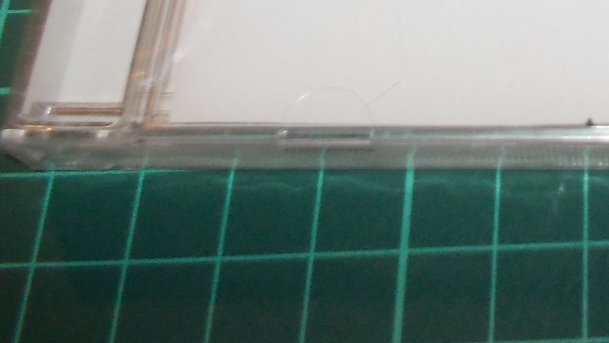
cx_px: 685
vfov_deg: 14.8
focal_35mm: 75
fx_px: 1211
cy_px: -193
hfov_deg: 25.9
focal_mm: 4.1
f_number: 3.3
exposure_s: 1/30
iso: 200
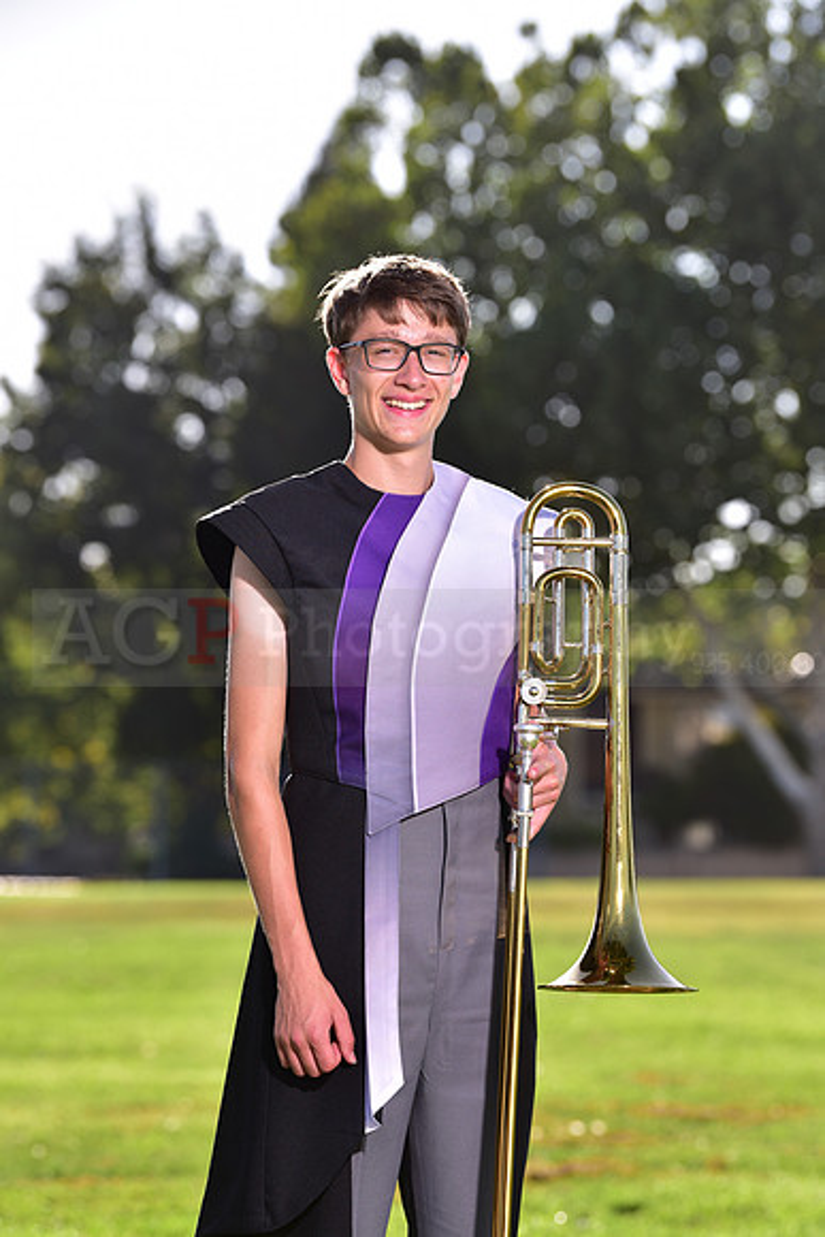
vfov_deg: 13.7
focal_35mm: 150
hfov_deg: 9.2
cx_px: 412
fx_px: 5153
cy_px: 618
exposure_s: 1/250
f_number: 5
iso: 80
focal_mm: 150
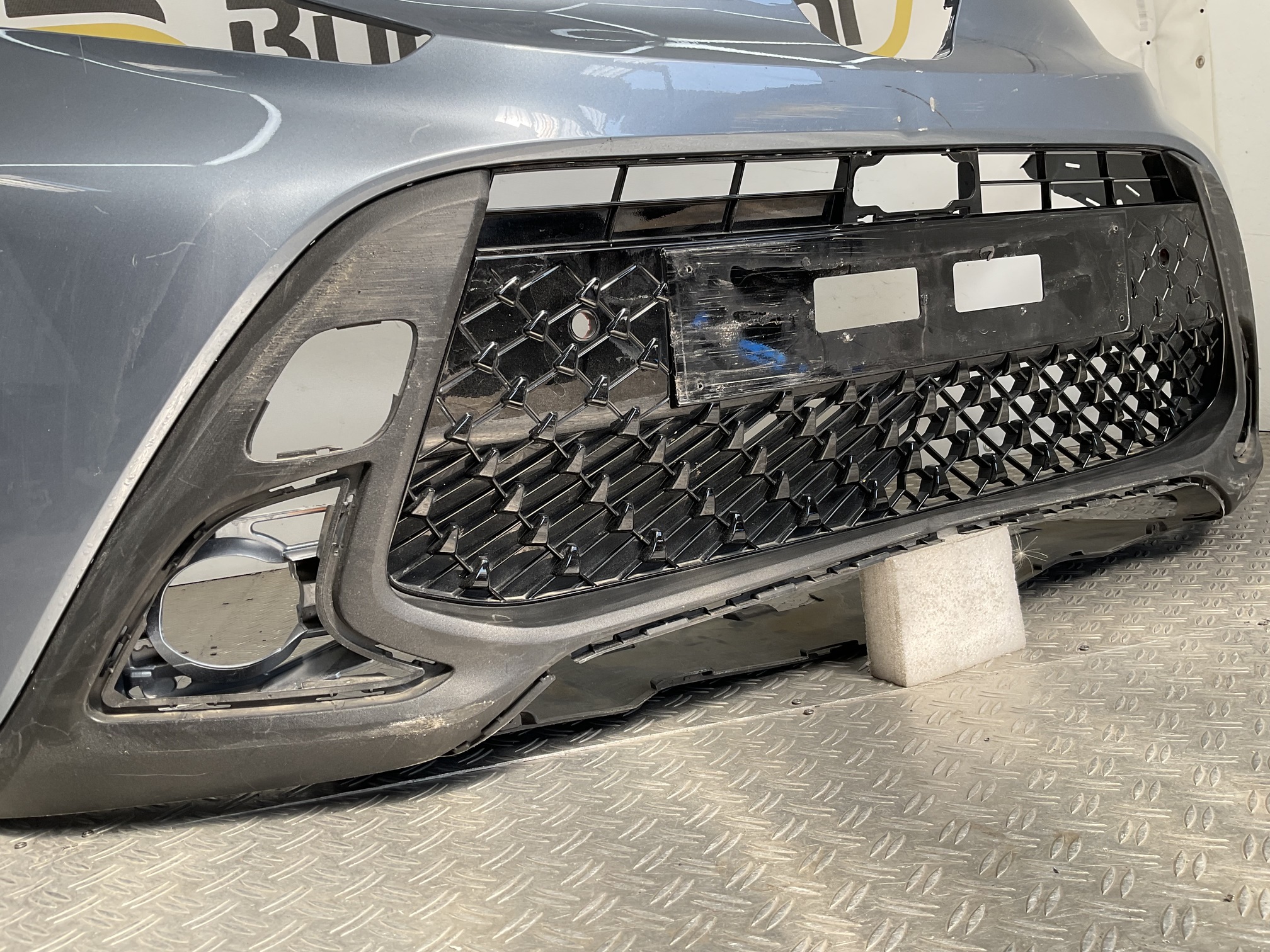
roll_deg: +6.8
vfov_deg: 48.2
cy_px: 476
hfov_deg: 61.7
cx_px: 635
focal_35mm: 29
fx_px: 1064
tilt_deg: -6.1
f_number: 1.8
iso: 16
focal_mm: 3
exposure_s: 1/260
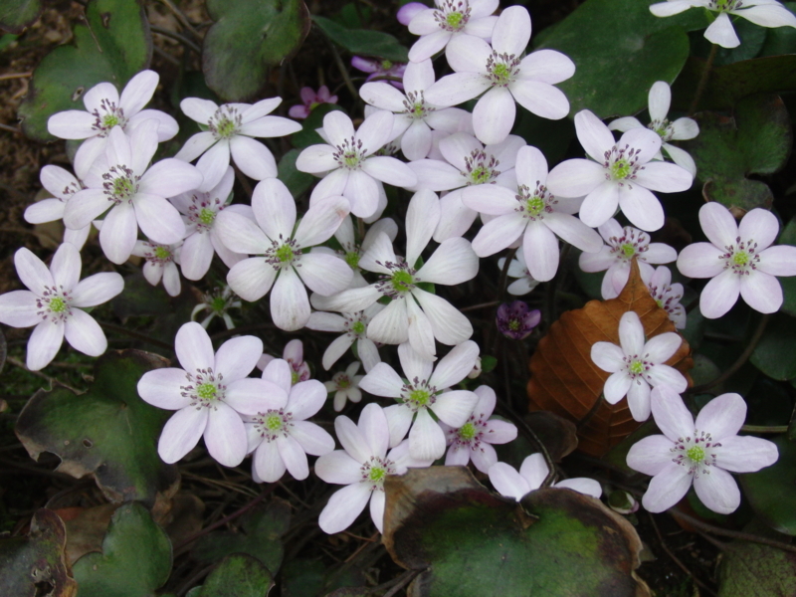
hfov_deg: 43.9
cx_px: 398
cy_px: 298
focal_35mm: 43
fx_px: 989
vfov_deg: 33.6
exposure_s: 1/80
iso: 125
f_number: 3.7
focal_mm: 7.54
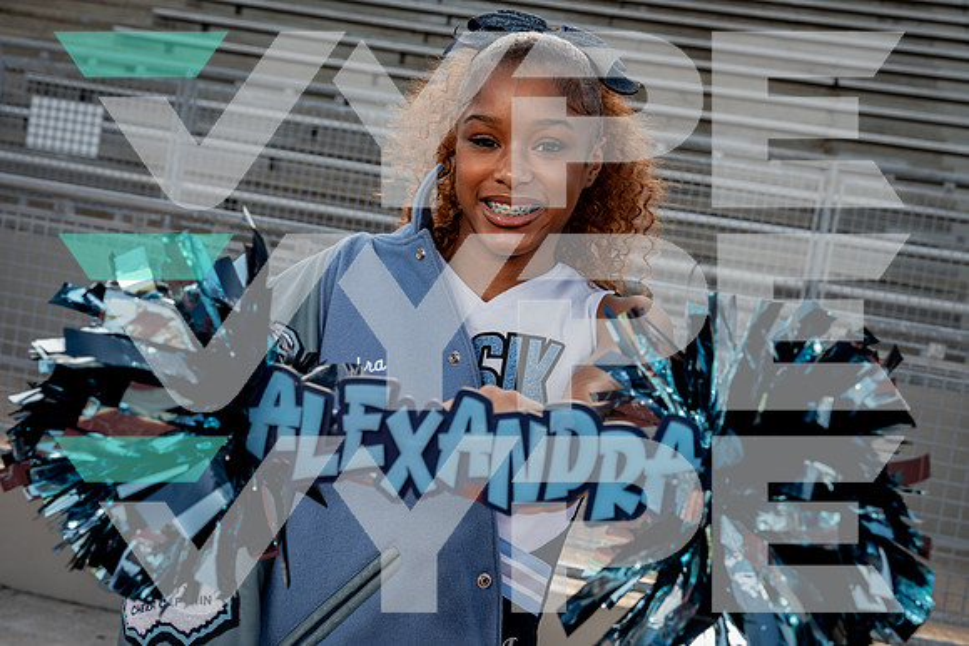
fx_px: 1346
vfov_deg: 27.0
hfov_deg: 39.6
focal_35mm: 50
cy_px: 323
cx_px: 484
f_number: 8
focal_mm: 50
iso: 400
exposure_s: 1/250
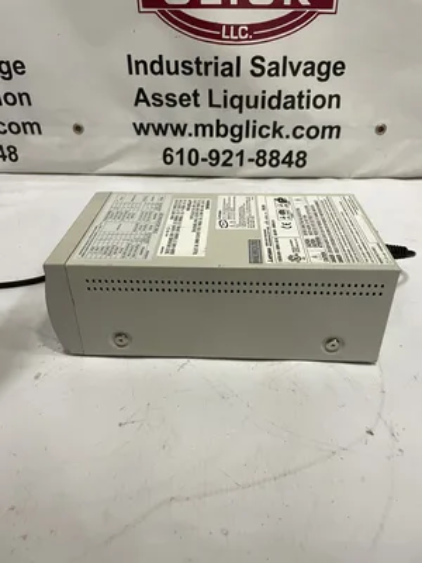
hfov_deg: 53.1
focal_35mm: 26
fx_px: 423
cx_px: 211
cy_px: 282
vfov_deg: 67.3
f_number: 1.6
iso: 80
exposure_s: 1/60
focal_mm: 4.2
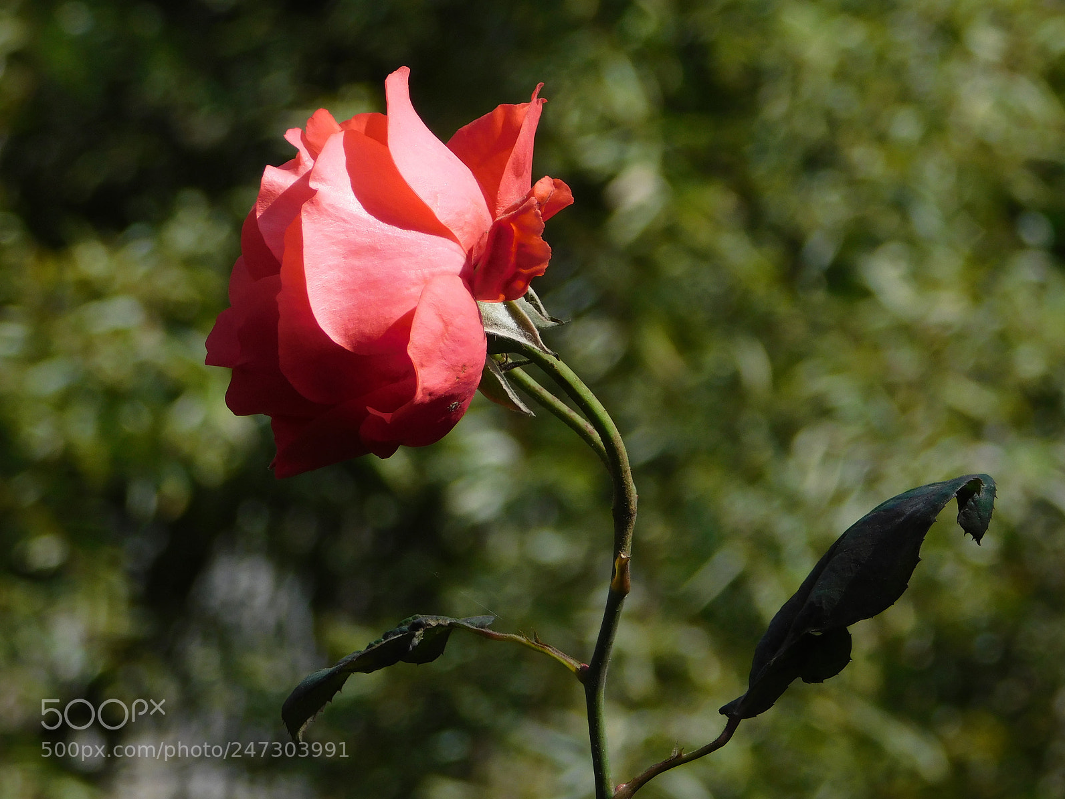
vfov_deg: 7.3
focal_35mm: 203
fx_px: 6246
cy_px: 401
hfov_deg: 9.7
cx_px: 535
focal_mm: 35.9
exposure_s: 1/400
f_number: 5.4
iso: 125
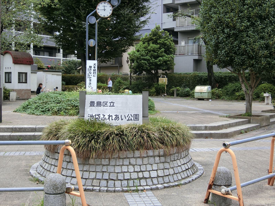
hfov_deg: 39.7
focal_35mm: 48
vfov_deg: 30.3
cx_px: 138
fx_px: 381
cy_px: 103
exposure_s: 1/125
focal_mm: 10.2
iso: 80
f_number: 4.2
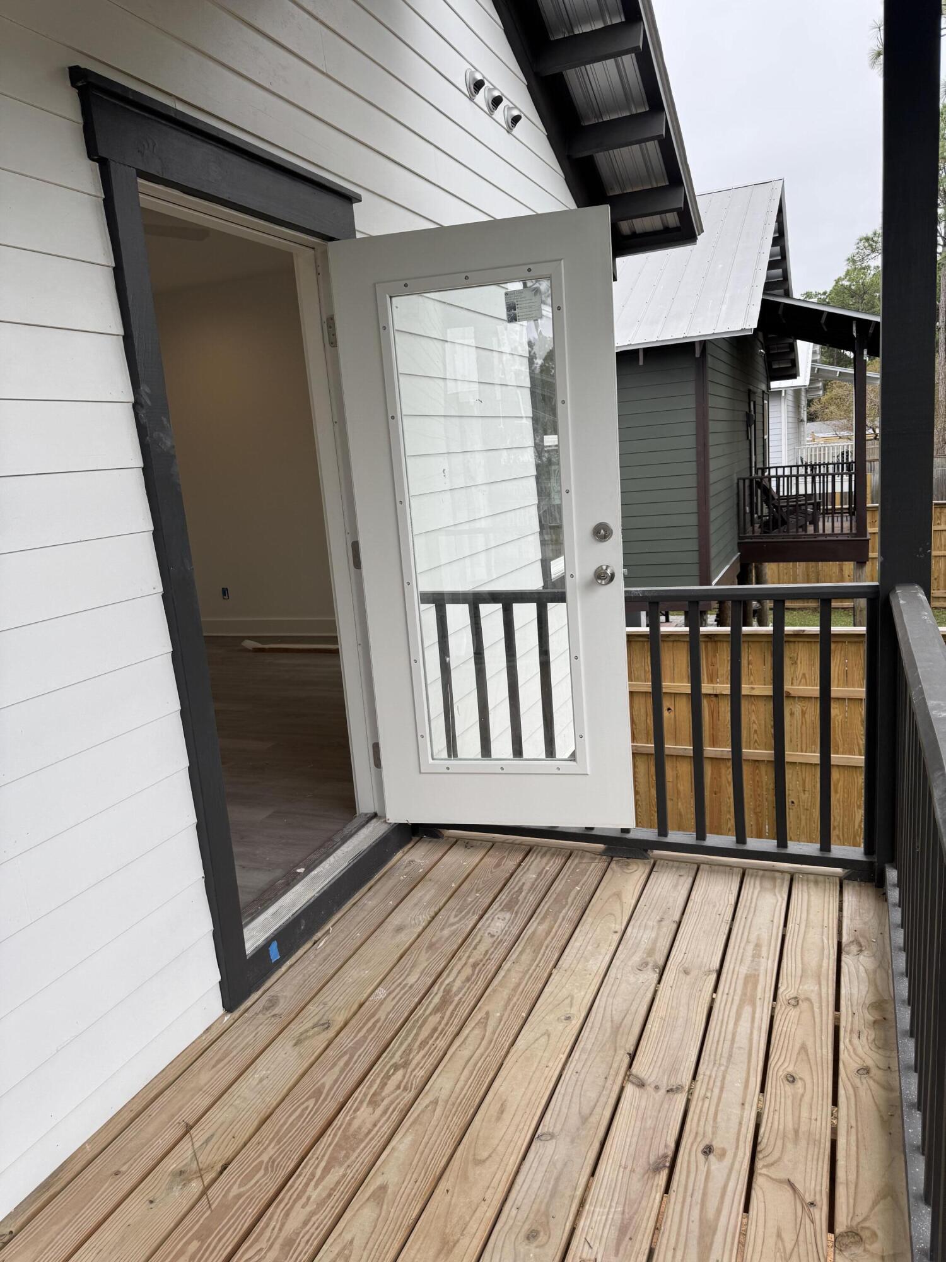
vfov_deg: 71.6
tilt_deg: -11.3
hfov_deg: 56.8
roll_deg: +4.2
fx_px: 875
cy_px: 631
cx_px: 473
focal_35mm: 24
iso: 80
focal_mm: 6.76
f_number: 1.78
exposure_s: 1/477
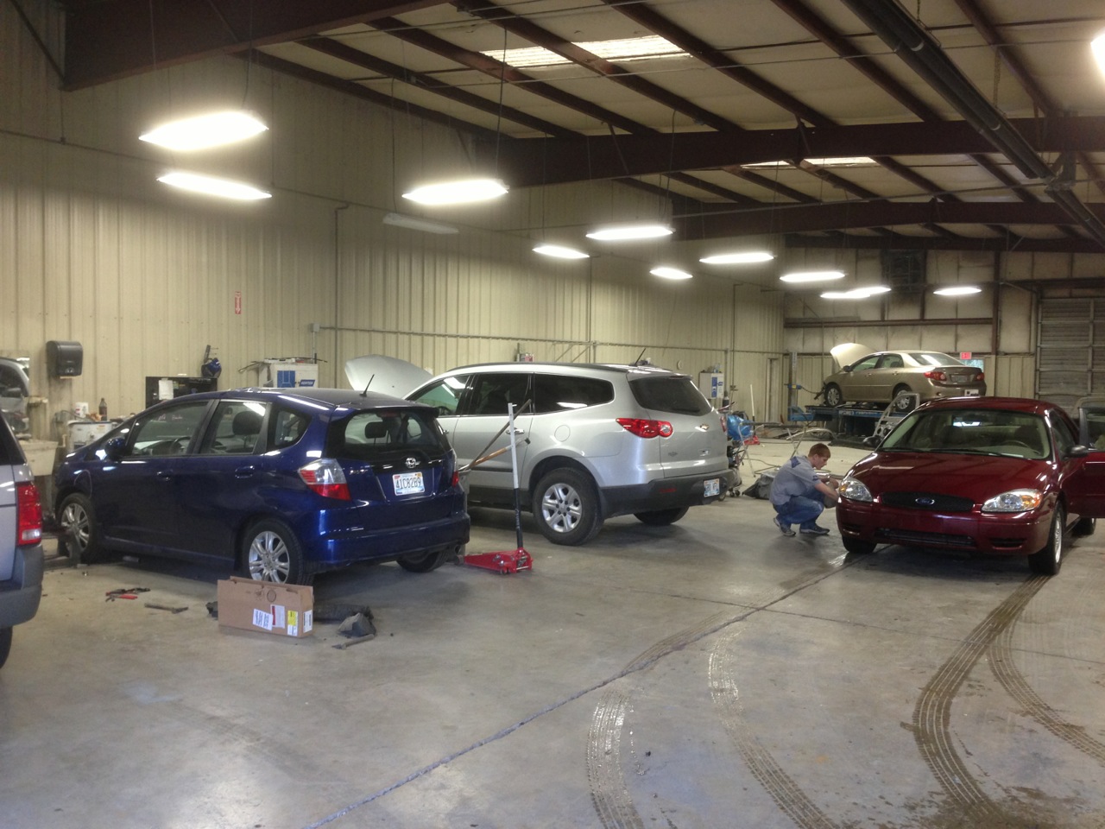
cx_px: 552
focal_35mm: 33
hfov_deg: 55.4
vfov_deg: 42.9
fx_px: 1053
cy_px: 414
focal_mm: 4.13
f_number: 2.4
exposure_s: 1/20
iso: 125
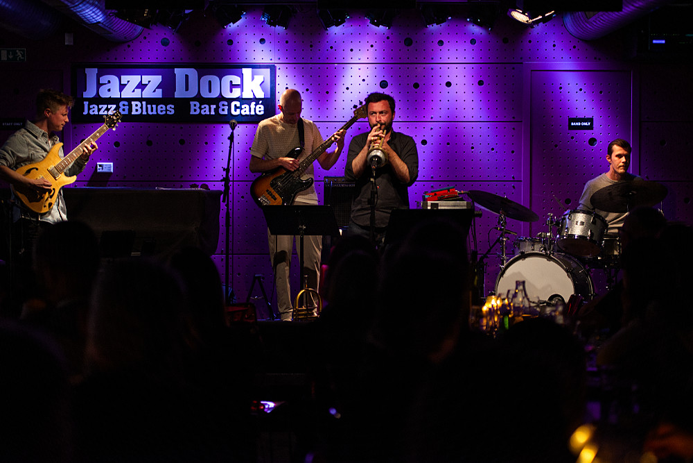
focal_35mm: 80
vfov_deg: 17.1
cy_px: 232
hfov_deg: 25.4
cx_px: 346
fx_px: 1540
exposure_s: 1/160
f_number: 2.8
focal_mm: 80
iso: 2200
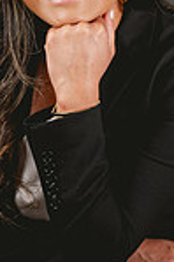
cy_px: 130
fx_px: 1097
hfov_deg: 9.1
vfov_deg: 13.6
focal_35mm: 151
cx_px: 117
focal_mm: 50
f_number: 5
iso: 100
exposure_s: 1/200
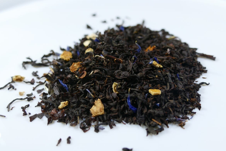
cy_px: 77
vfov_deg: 36.9
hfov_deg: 53.1
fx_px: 226
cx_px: 116
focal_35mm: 36
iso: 320
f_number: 3.1
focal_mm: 12.9
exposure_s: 1/80
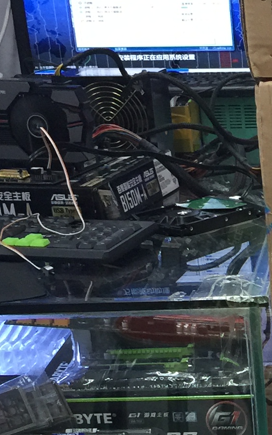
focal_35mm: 113
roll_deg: +1.3
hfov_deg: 11.1
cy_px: 506
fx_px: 1340
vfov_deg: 17.7
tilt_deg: -23.7
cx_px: 432
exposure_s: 1/33
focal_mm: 4.15
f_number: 2.2
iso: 64
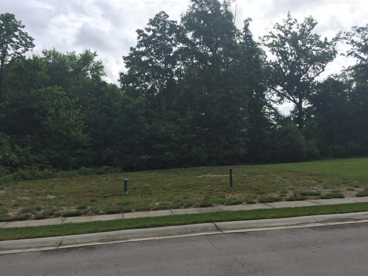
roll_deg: +0.2
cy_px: 138
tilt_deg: +4.1
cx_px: 184
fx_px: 308
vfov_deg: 48.2
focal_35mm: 29
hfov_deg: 61.7
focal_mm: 4.15
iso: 32
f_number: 2.2
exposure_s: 1/1980
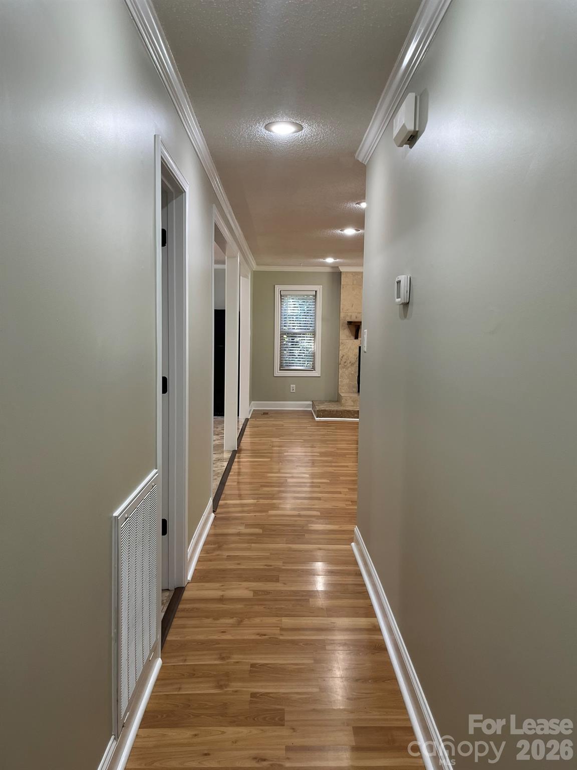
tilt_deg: -4.1
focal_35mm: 26
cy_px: 385
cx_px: 288
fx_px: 578
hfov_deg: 53.1
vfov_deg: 67.3
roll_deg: -1.4
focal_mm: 5.1
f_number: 1.6
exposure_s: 1/60
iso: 64
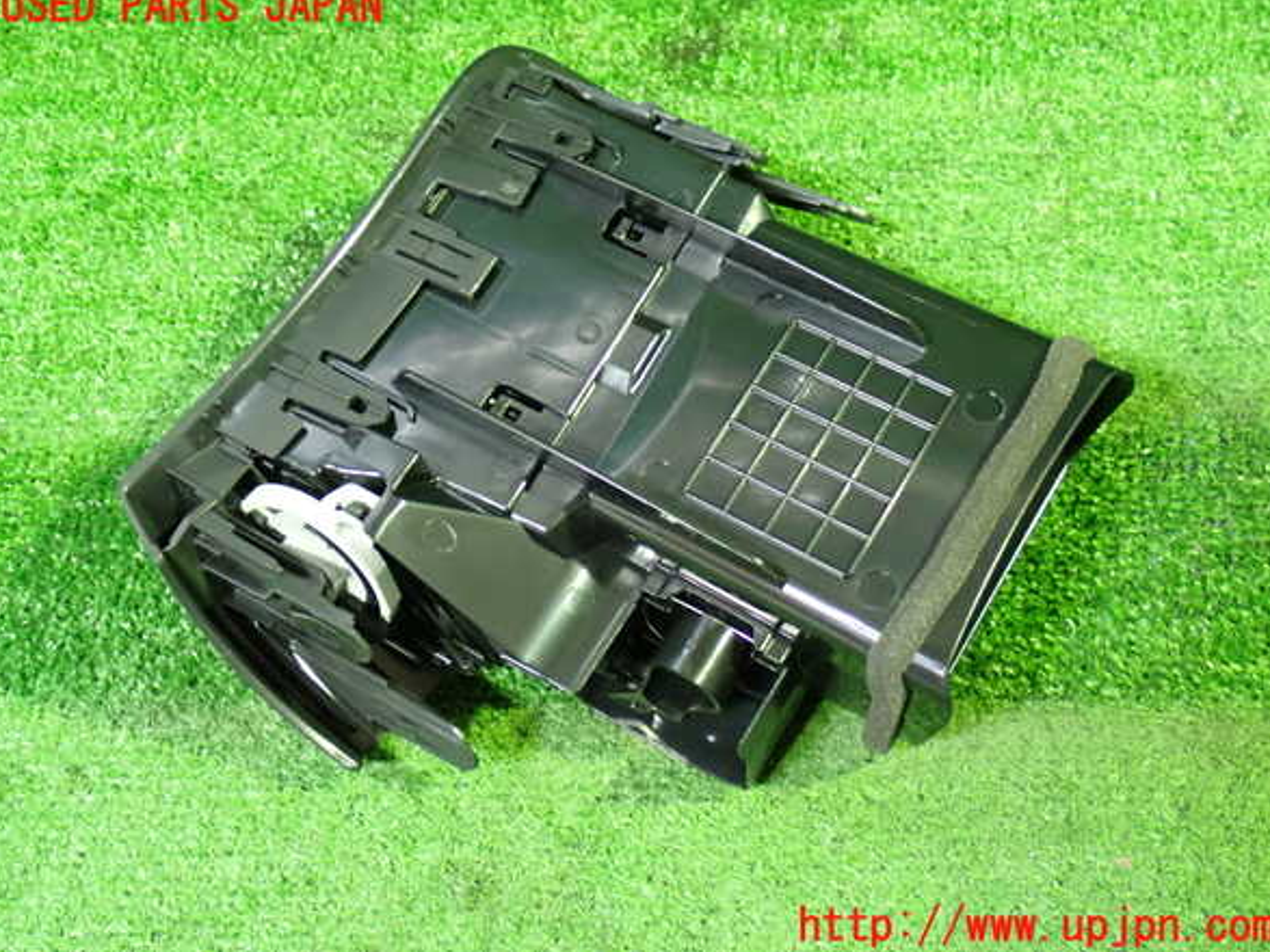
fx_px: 1651
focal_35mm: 45
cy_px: 467
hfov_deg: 42.1
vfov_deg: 32.2
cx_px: 638
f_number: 2.9
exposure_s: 1/13
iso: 800
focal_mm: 7.84
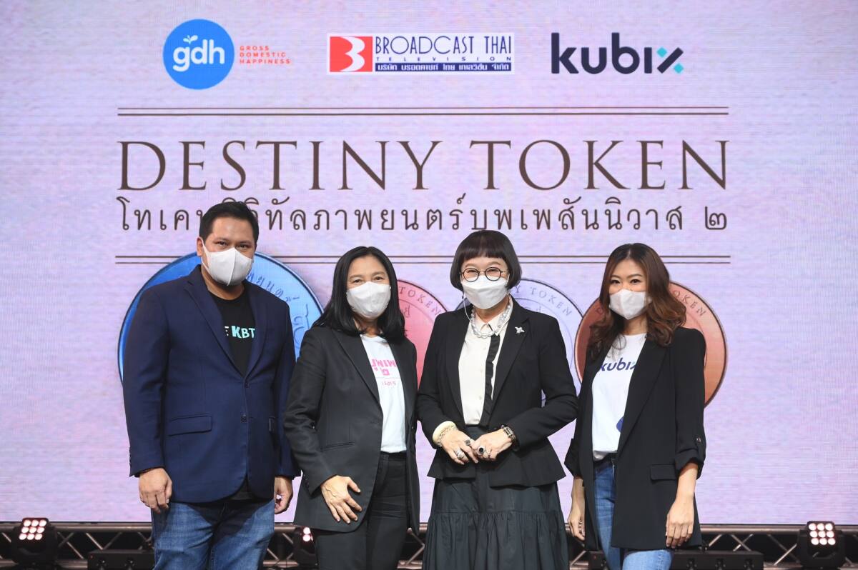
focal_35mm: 58
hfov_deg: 34.5
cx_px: 429
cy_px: 285
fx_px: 1381
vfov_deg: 23.3
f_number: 6.3
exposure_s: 1/100
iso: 1000
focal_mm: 58
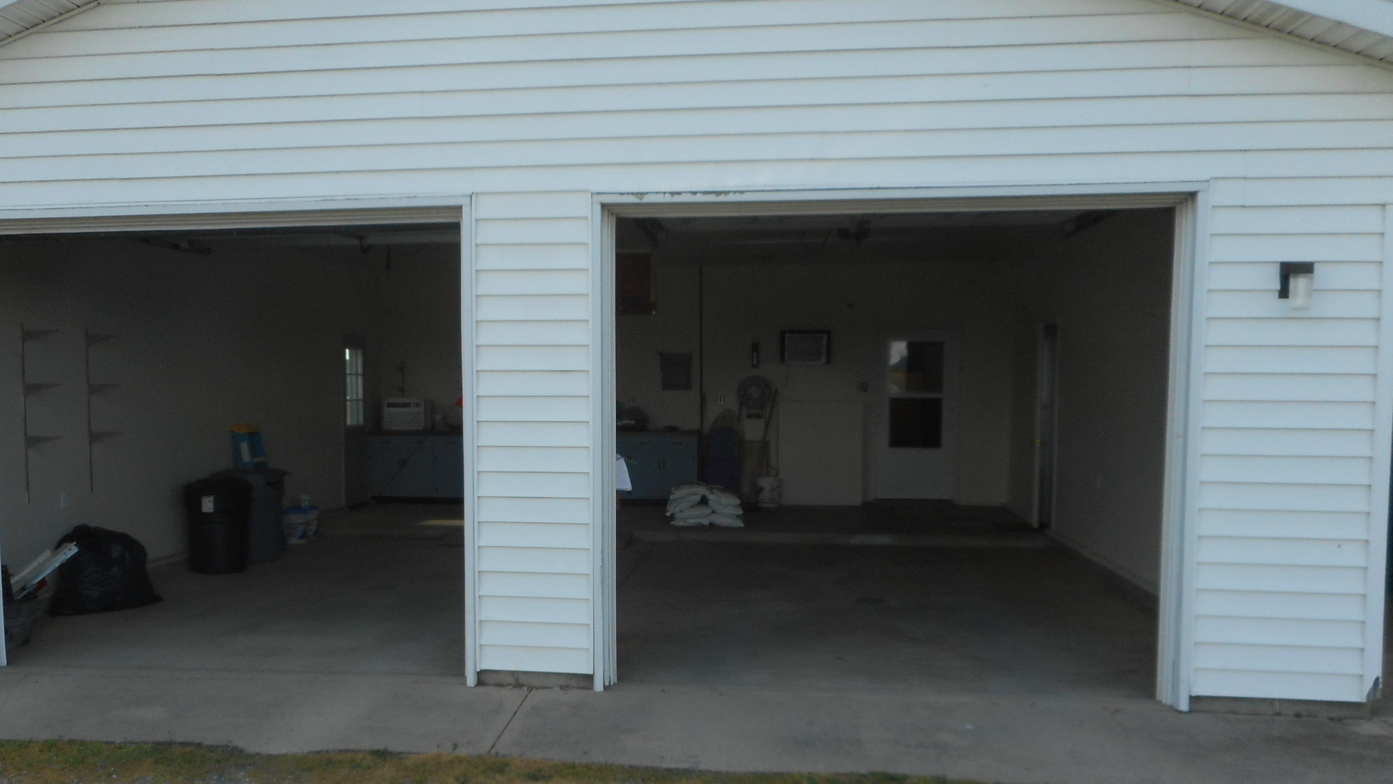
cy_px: 499
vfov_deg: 35.4
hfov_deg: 59.2
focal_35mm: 33
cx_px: 595
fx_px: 1219
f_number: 3.7
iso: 80
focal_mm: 4.5
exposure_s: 1/400
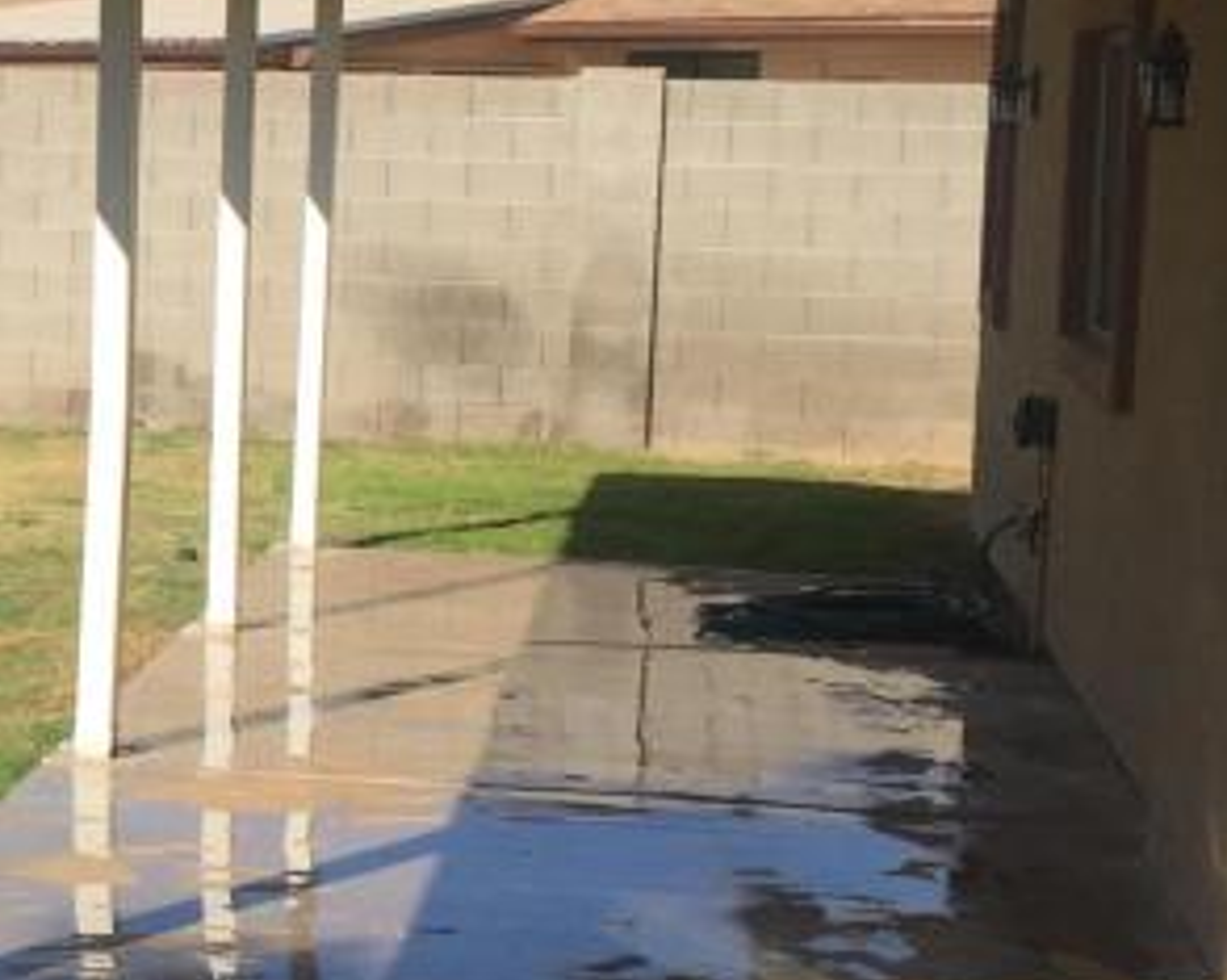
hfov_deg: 18.2
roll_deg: -1.1
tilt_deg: -4.6
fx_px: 3593
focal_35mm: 99
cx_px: -339
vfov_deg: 15.5
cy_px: 398
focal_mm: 4.15
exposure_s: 1/1980
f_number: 2.2
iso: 32
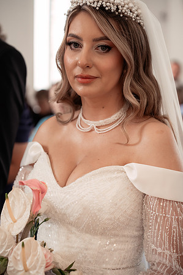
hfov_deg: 18.1
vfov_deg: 27.0
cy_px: 138
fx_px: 573
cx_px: 92
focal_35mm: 75
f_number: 3.2
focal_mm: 75
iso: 1600
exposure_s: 1/250
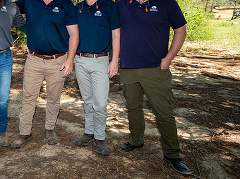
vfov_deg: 41.2
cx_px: 57
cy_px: 61
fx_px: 235
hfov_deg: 51.5
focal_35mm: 34
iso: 450
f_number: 6.3
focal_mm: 22
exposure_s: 1/250
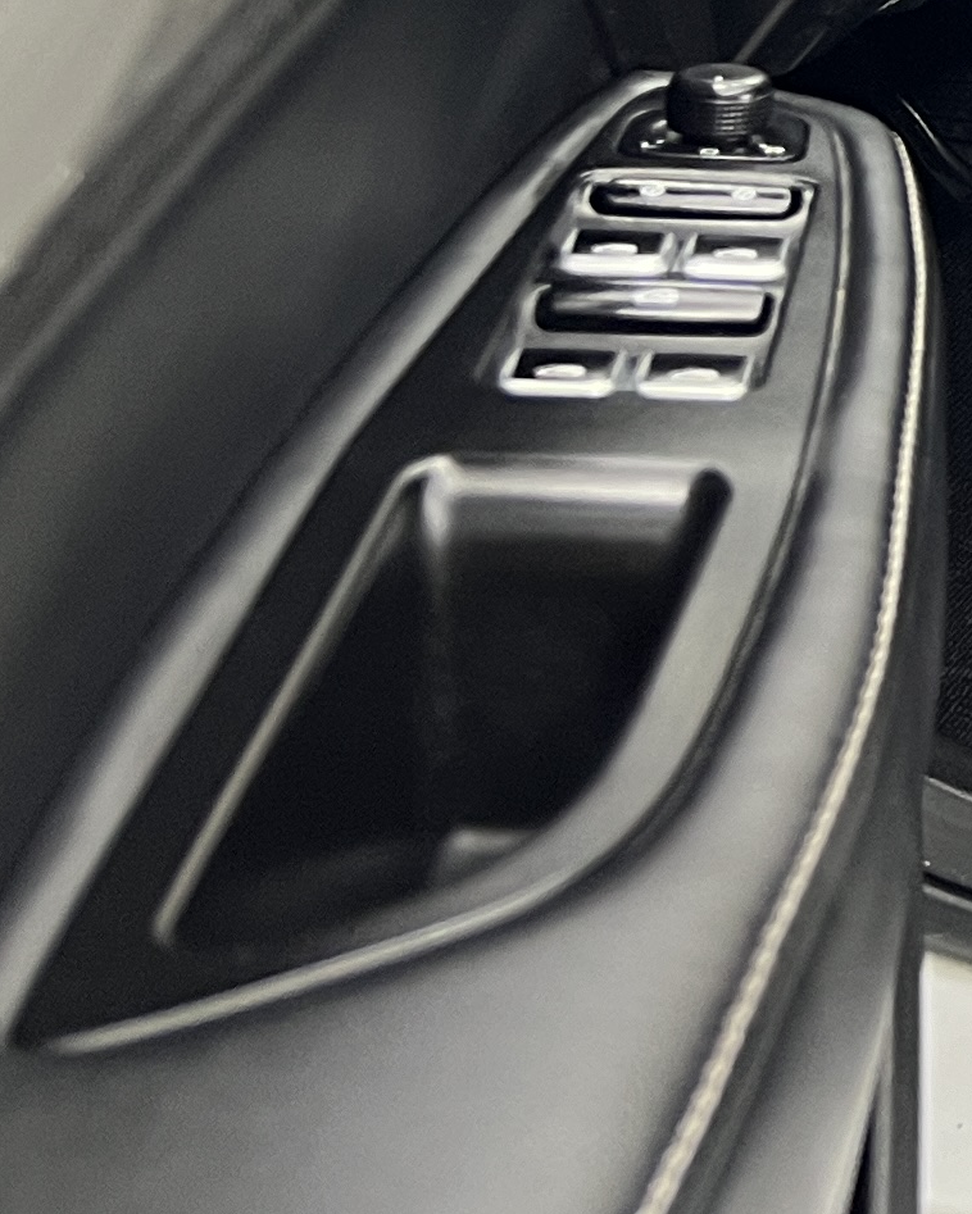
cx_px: 2311
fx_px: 3882
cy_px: -423
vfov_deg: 16.6
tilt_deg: -14.3
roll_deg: -3.7
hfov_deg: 11.7
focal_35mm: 108
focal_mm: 5.7
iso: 80
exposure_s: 1/50
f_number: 1.5
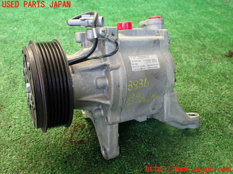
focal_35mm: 30
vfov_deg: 46.8
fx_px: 202
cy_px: 87
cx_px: 116
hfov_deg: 60.0
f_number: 2.3
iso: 250
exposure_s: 1/125
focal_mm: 5.4
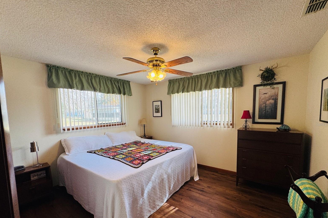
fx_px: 137
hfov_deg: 100.4
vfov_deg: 76.9
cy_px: 124
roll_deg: +1.2
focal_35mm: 15
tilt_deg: -4.4
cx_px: 167
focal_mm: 2.22
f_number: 2.2
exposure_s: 1/120
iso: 125
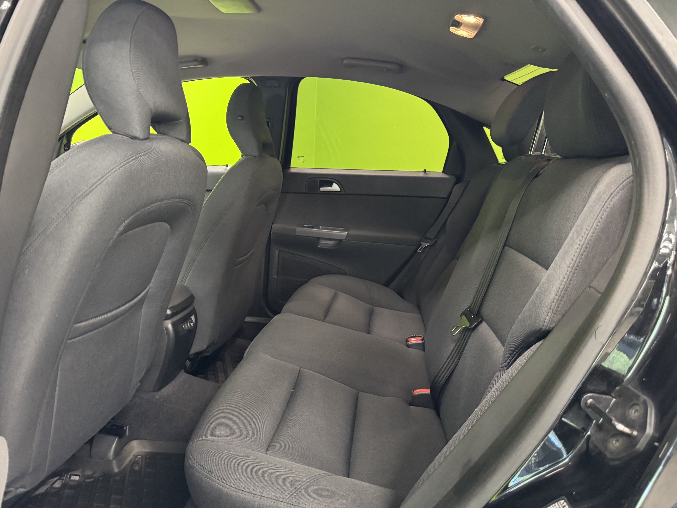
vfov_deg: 56.8
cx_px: 338
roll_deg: -4.5
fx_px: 469
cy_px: 254
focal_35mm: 24
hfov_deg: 71.6
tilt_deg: -10.5
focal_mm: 6.76
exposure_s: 1/33
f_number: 1.78
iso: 640
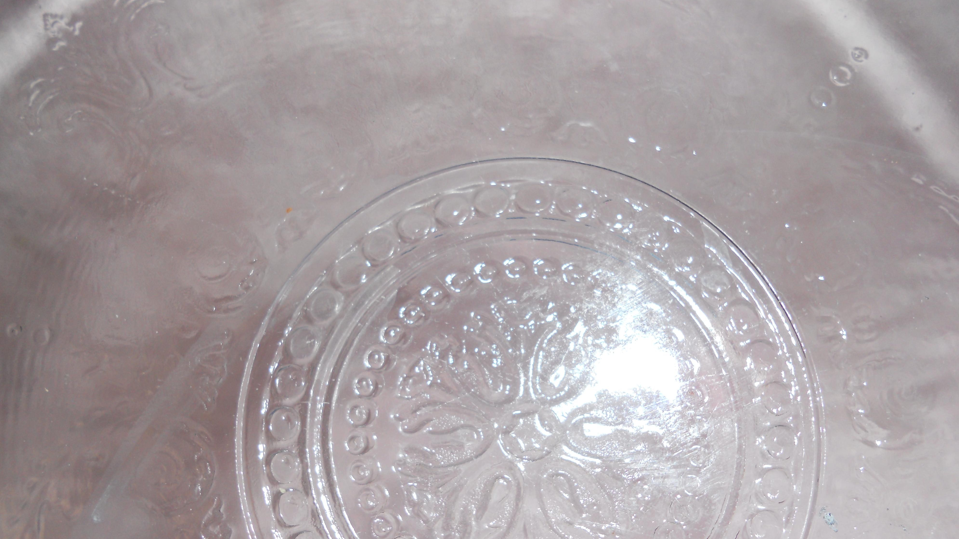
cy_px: 343
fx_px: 890
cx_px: 478
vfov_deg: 33.5
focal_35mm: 35
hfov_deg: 56.6
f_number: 8.8
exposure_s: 1/25
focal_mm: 5.8
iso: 80
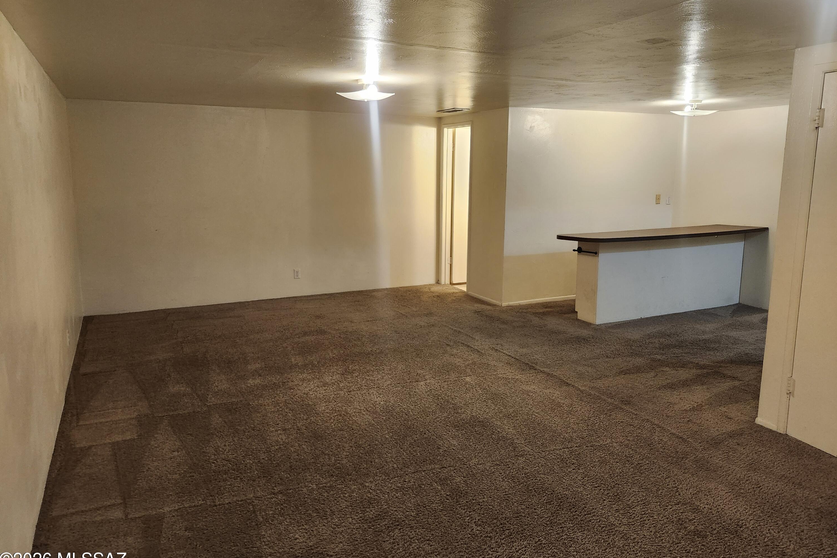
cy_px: 273
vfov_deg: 53.1
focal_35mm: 24
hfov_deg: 73.7
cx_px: 418
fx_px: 558
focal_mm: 5.54
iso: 1000
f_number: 1.8
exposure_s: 1/120
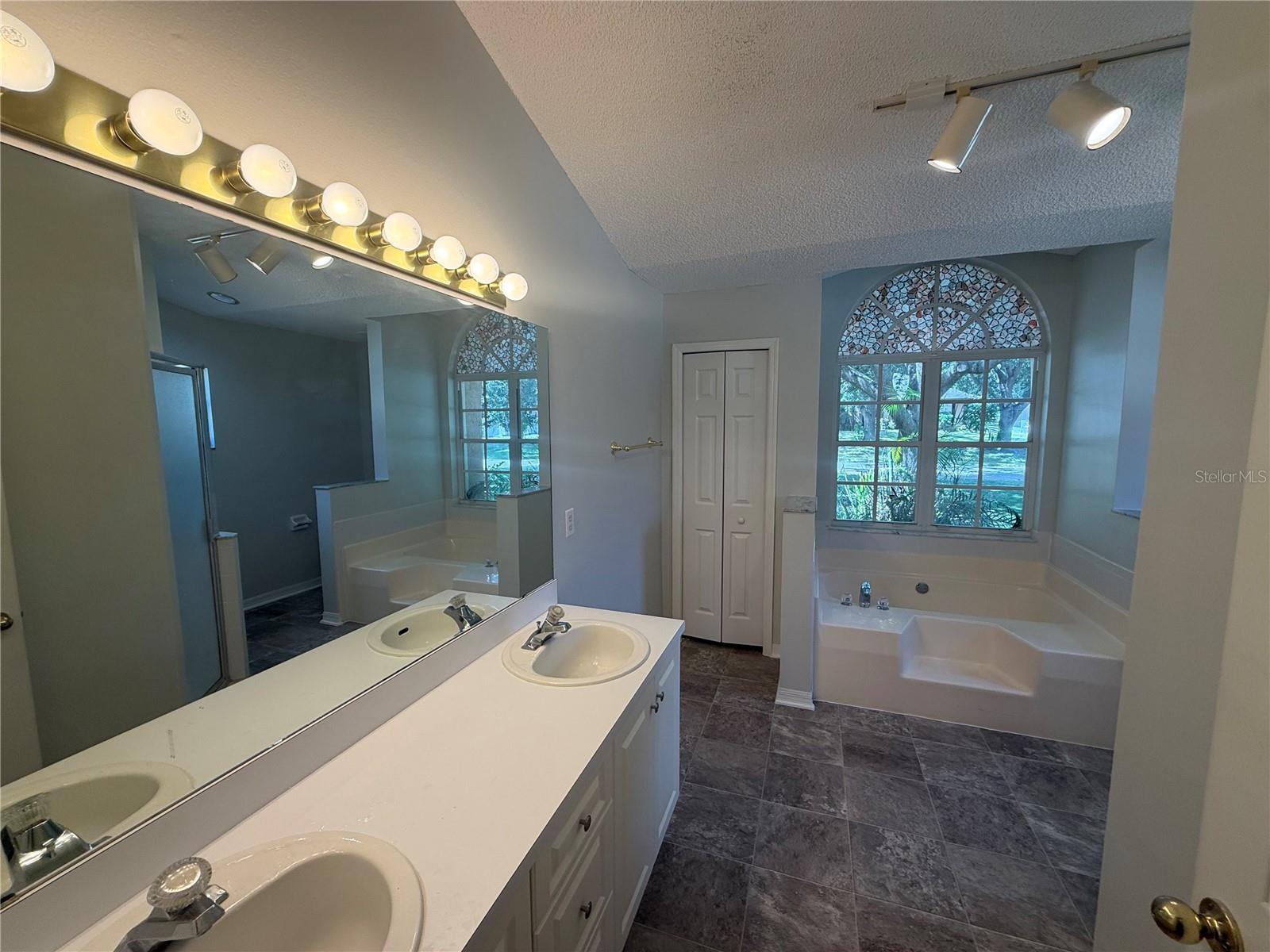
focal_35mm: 14
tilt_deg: -6.9
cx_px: 635
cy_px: 476
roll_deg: -0.4
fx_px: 514
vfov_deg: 85.7
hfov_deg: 102.1
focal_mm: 2.22
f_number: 2.2
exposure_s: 1/120
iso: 80
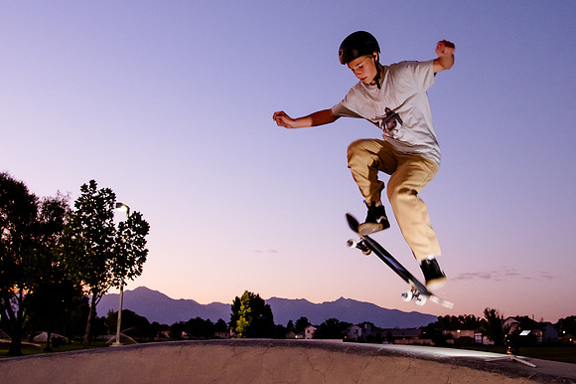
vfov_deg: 31.6
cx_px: 307
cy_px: 170
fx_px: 677
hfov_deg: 46.1
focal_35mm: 42
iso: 4000
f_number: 4
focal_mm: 24
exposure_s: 1/100
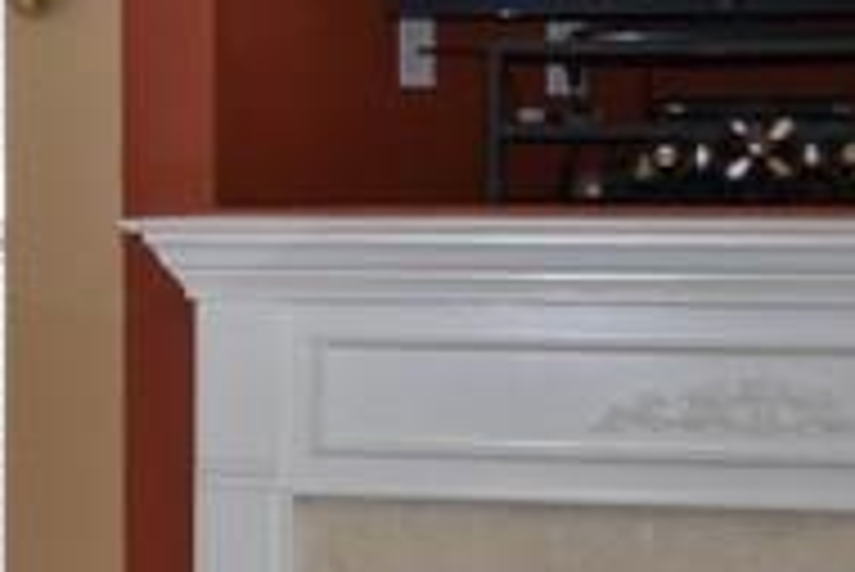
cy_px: 241
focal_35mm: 121
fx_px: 2876
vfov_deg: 11.3
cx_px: -536
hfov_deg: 15.3
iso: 400
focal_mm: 24
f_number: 4
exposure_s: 1/60
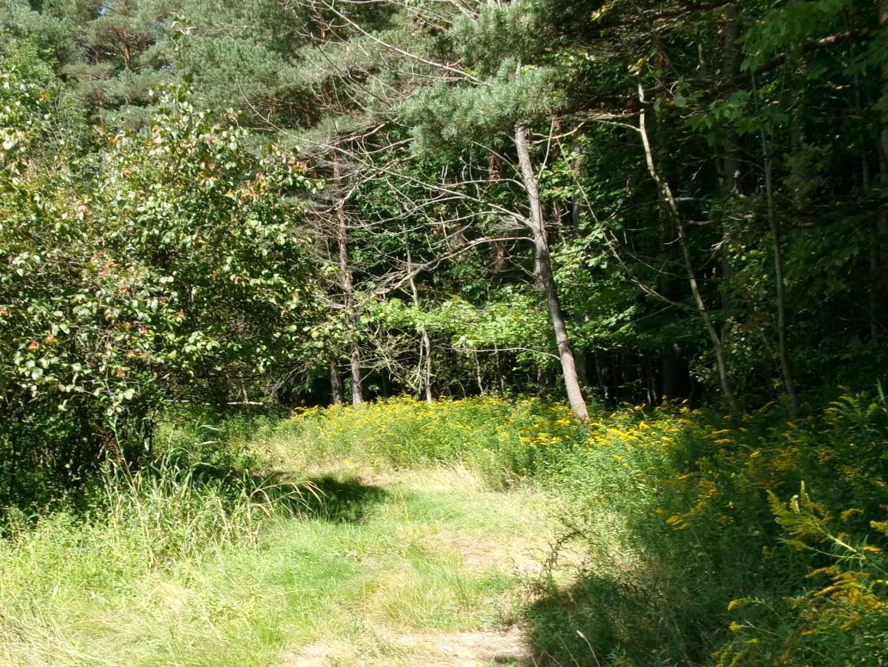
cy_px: 454
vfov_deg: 36.4
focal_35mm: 39
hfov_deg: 47.8
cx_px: 400
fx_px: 1001
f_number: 10.8
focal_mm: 5.1
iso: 100
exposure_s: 1/42
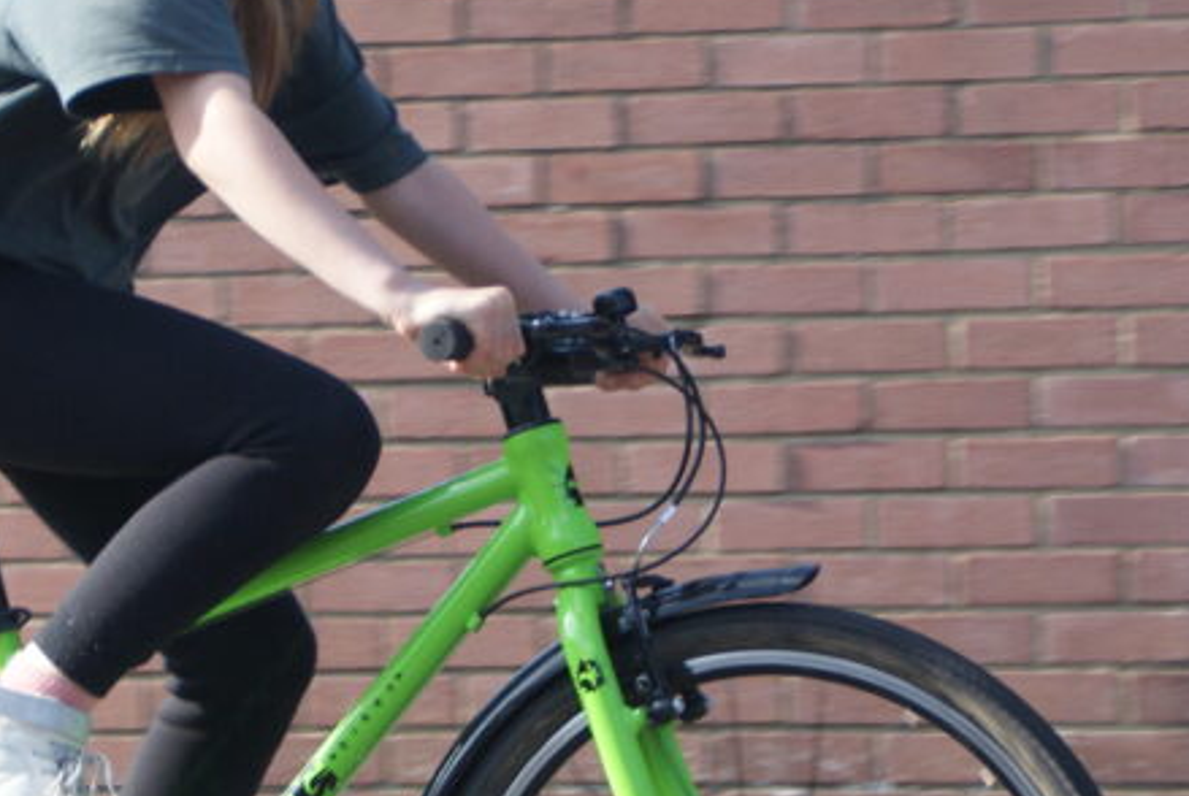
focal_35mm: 175
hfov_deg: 11.7
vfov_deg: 7.9
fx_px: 5788
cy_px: 435
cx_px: 466
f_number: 4.5
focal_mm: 50
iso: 250
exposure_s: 1/160
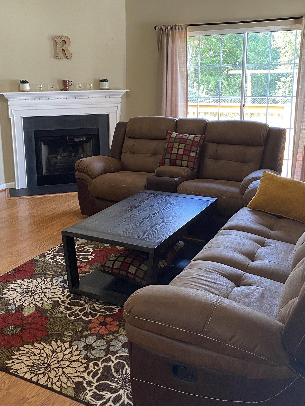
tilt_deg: -12.2
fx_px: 435
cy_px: 177
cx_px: 122
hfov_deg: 38.5
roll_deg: +0.4
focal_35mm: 37
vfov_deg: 50.0
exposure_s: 1/60
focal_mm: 4.25
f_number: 1.8
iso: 100
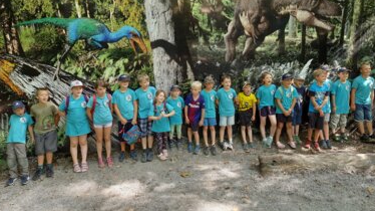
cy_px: 73
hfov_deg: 67.9
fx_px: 278
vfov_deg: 41.0
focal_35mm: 28
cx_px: 194
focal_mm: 5.23
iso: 250
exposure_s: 1/50
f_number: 1.8
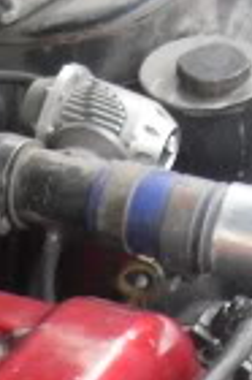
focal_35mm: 176
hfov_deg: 7.7
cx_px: -46
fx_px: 1852
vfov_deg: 11.0
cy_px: 643
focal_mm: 6.3
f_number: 2.8
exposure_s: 1/15
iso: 200
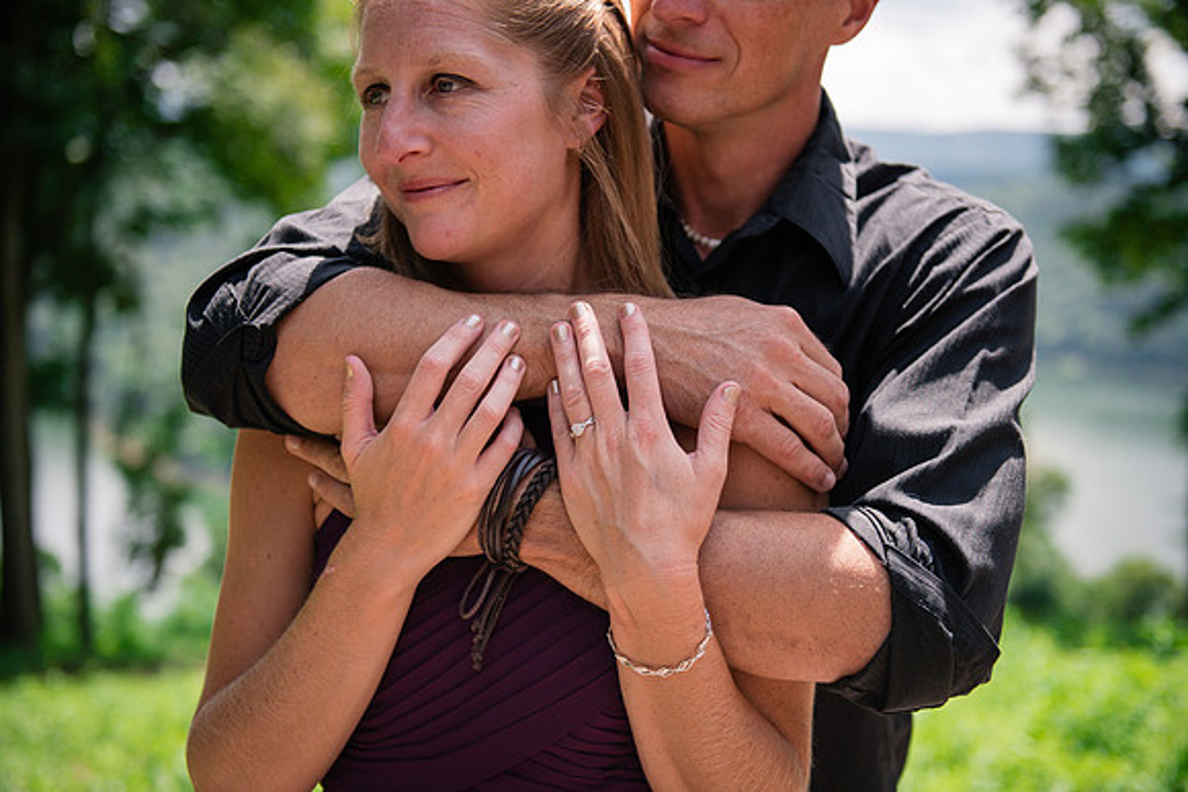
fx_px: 1584
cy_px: 396
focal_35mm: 48
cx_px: 594
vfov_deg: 28.1
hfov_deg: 41.1
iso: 500
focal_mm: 48
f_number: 2.8
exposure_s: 1/2500
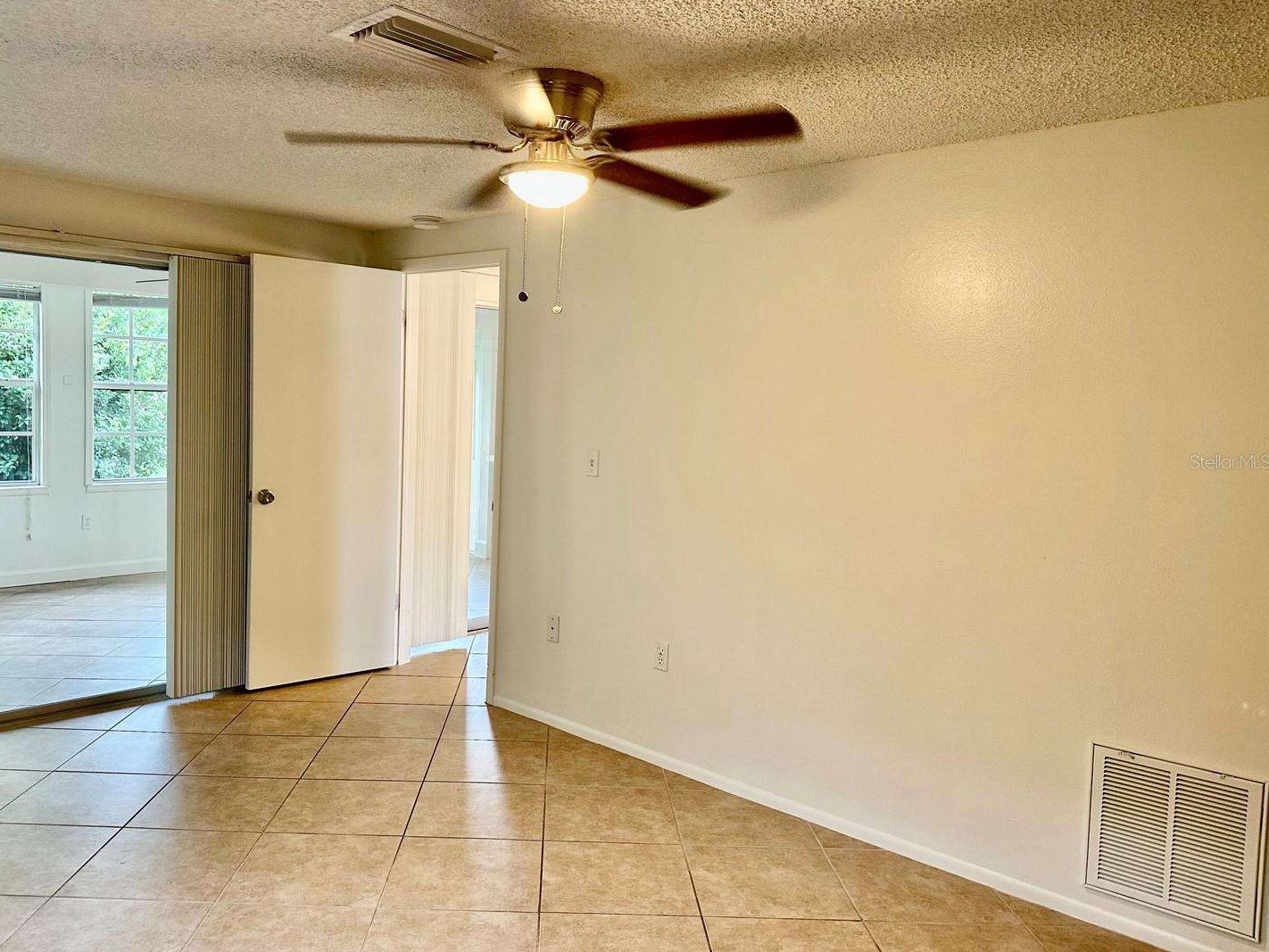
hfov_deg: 65.1
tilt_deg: -3.1
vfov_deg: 51.4
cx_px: 560
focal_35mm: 27
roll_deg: -1.2
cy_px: 461
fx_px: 990
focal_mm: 6.86
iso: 200
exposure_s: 1/60
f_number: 1.78
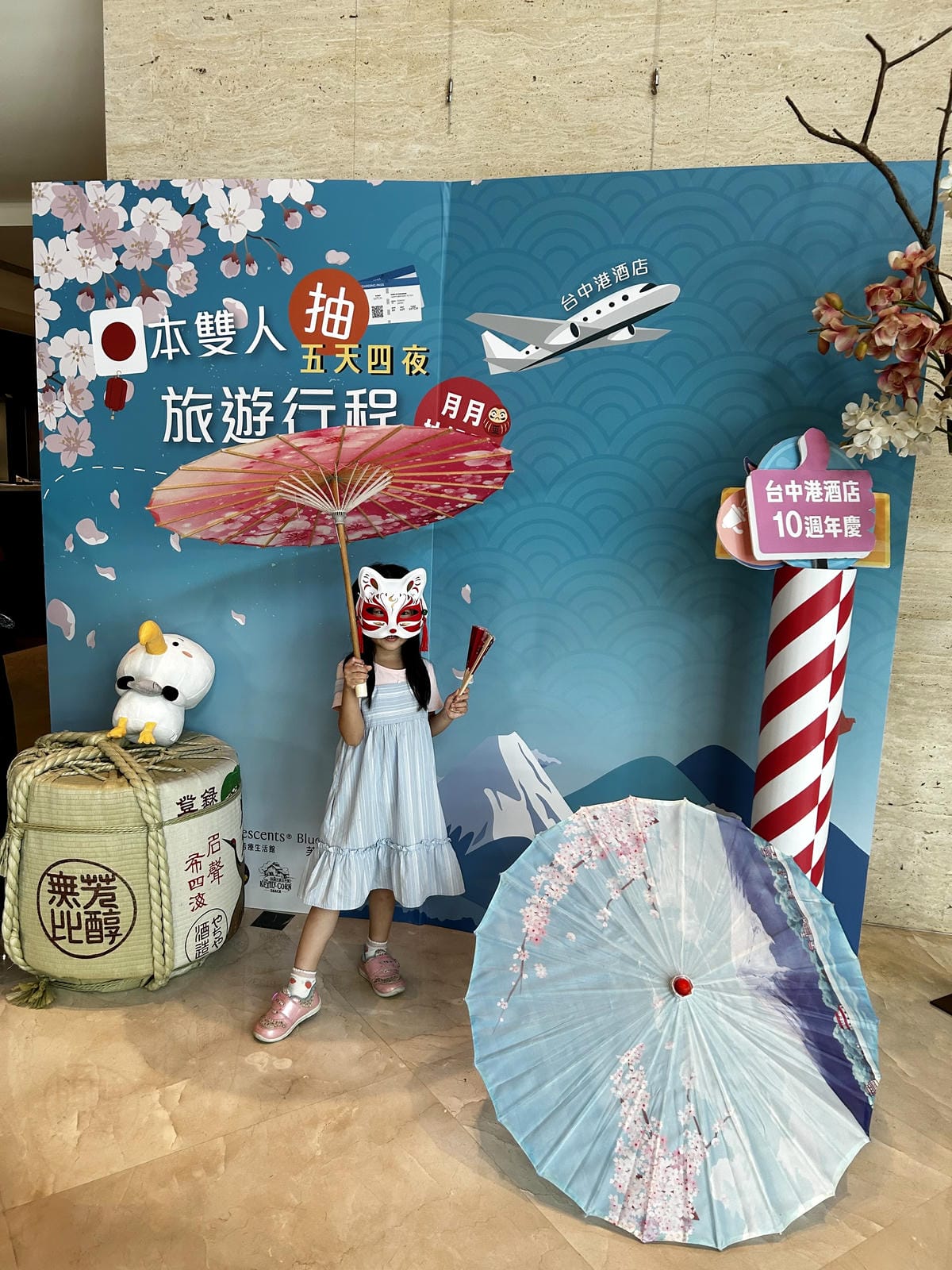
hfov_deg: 53.1
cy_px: 635
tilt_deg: -9.2
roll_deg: -2.3
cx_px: 476
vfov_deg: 67.3
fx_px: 953
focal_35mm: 26
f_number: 1.5
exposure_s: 1/120
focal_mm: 5.7
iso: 125
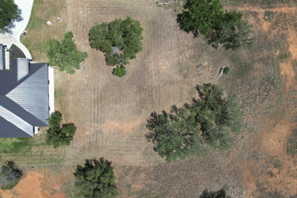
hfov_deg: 76.1
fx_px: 190
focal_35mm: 23
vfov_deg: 55.1
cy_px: 98
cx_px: 143
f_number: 2.8
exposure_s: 1/1600
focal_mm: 8.38
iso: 100
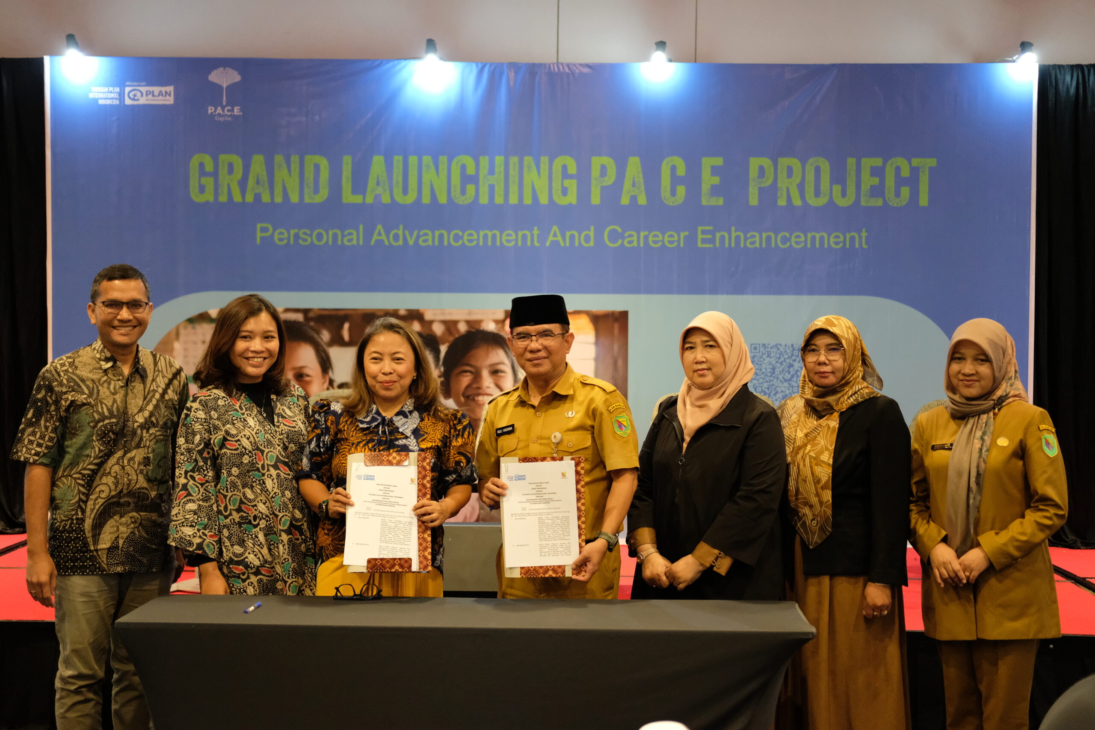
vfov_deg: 25.5
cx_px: 548
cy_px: 365
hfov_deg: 37.5
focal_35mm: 53
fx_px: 1612
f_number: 2
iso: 4000
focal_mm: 35
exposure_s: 1/125
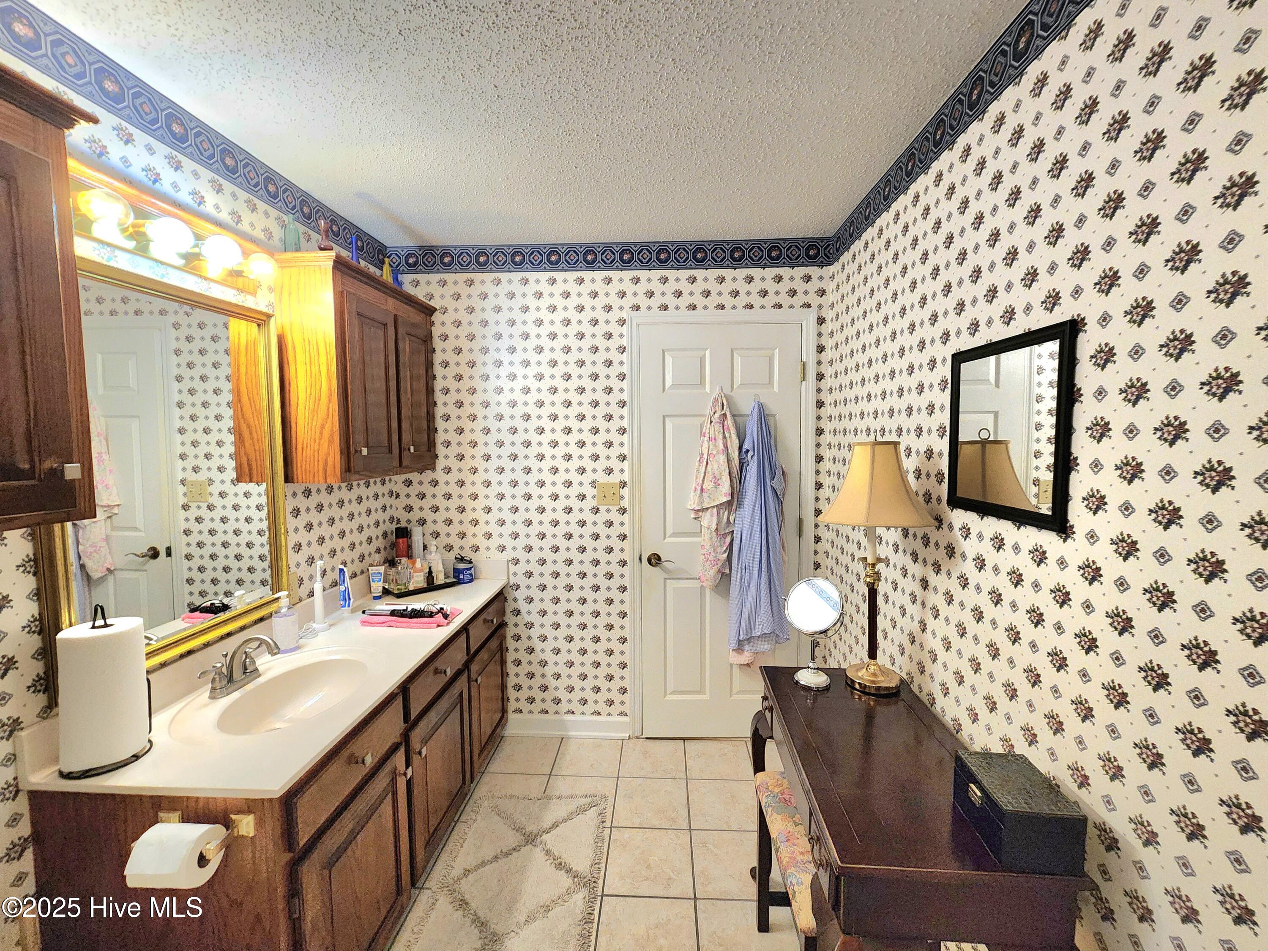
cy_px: 476
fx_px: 476
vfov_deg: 89.9
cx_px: 634
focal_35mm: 13
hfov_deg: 106.2
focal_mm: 2.2
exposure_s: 1/60.2
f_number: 2.2
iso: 250
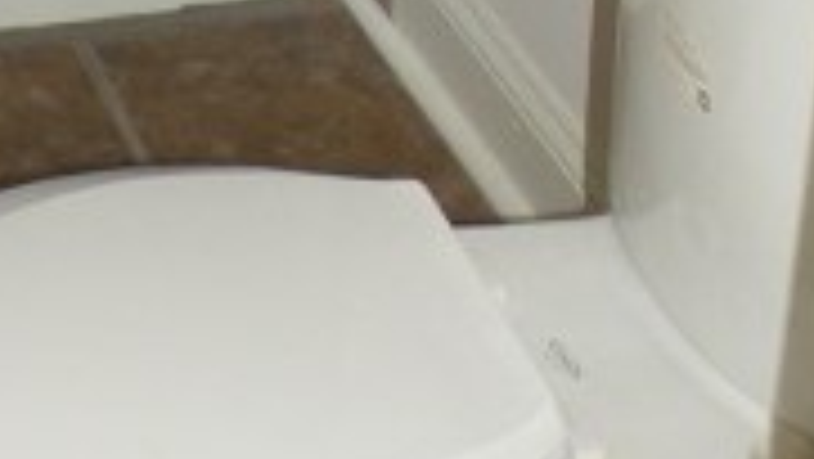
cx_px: -256
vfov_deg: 8.3
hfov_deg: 16.2
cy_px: -896
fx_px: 2699
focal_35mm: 125
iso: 64
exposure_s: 1/250
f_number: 3.5
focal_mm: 4.7
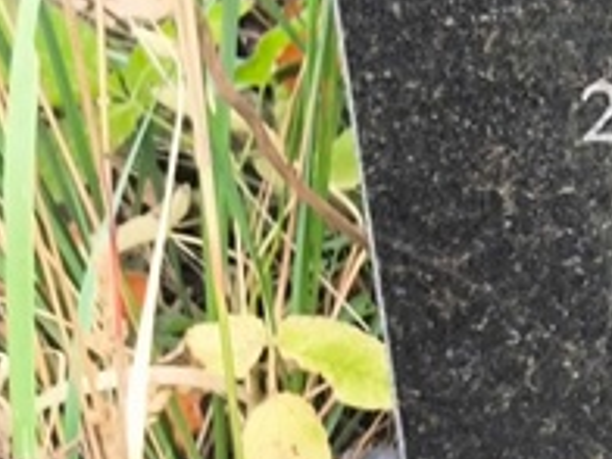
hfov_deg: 9.2
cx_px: 1138
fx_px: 3607
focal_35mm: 204
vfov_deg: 7.2
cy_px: -156
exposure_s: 1/60
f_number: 1.7
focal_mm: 4.71
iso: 125
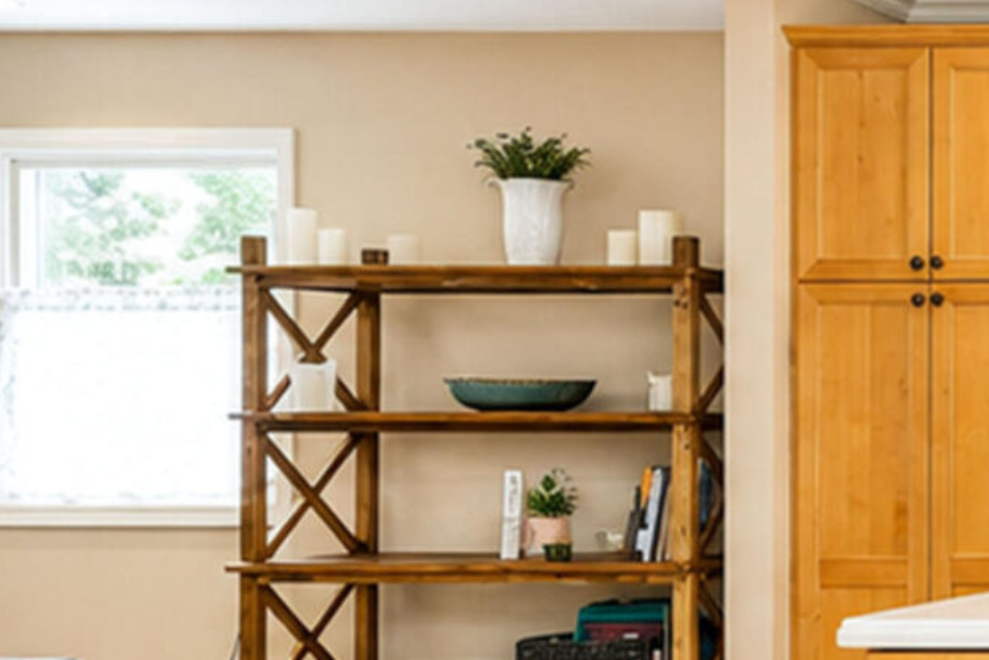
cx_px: 1854
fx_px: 1813
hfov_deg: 20.1
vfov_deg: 20.5
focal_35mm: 66
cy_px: 434
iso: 64
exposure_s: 1/25
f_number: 4
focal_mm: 16
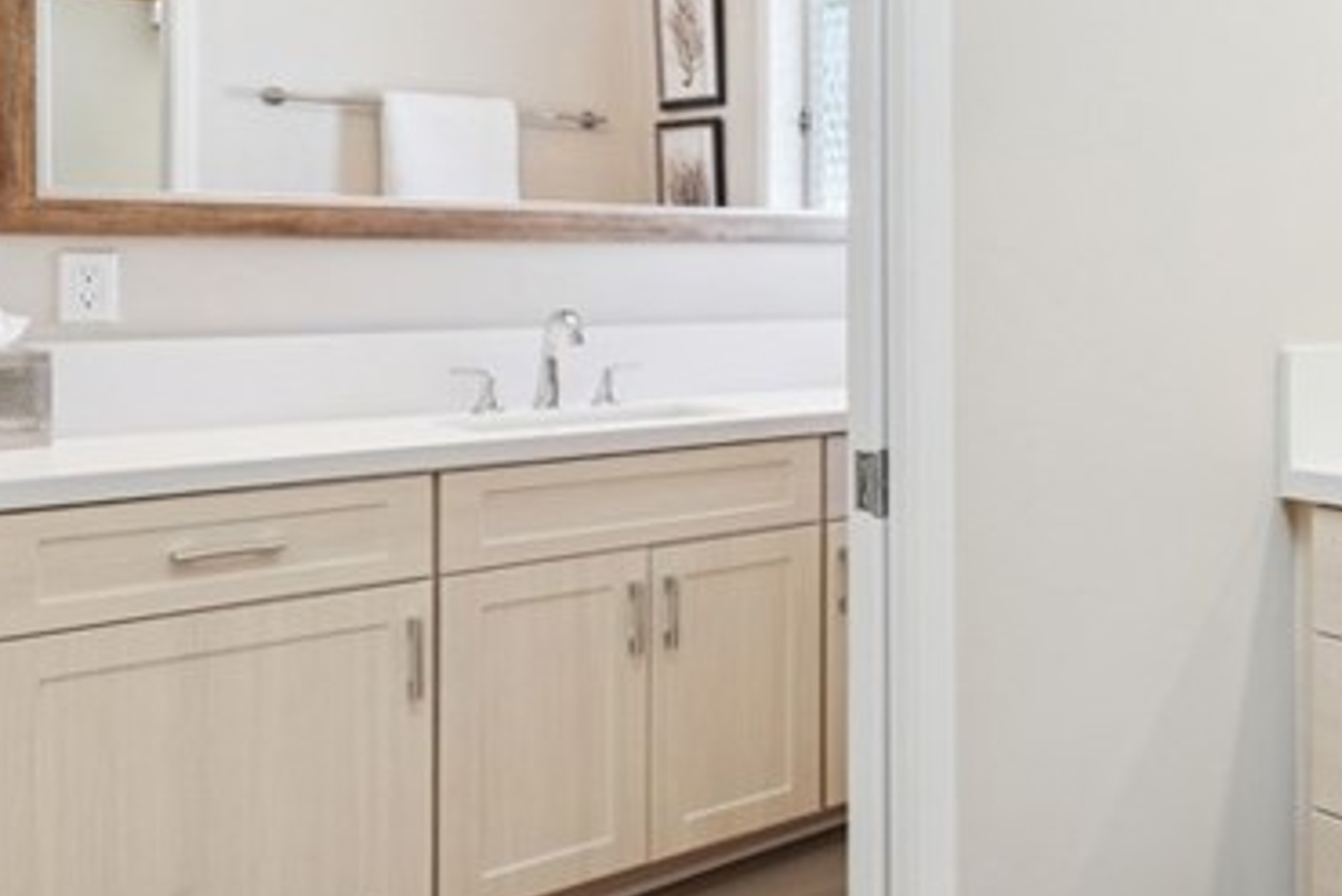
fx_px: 1342
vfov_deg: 36.5
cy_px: 296
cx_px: 1404
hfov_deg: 43.6
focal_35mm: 36
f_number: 8
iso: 400
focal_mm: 13
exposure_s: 1/40
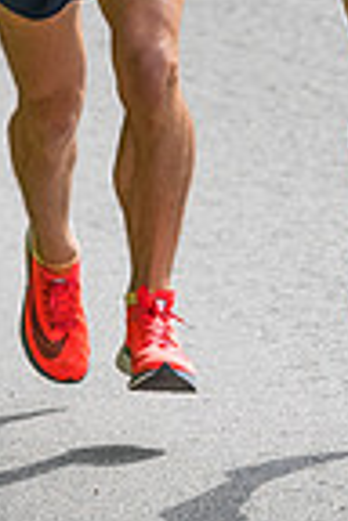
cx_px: 171
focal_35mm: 544
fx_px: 7887
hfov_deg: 2.5
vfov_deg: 3.8
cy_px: -282
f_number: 4.5
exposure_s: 1/2000
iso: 400
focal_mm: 116
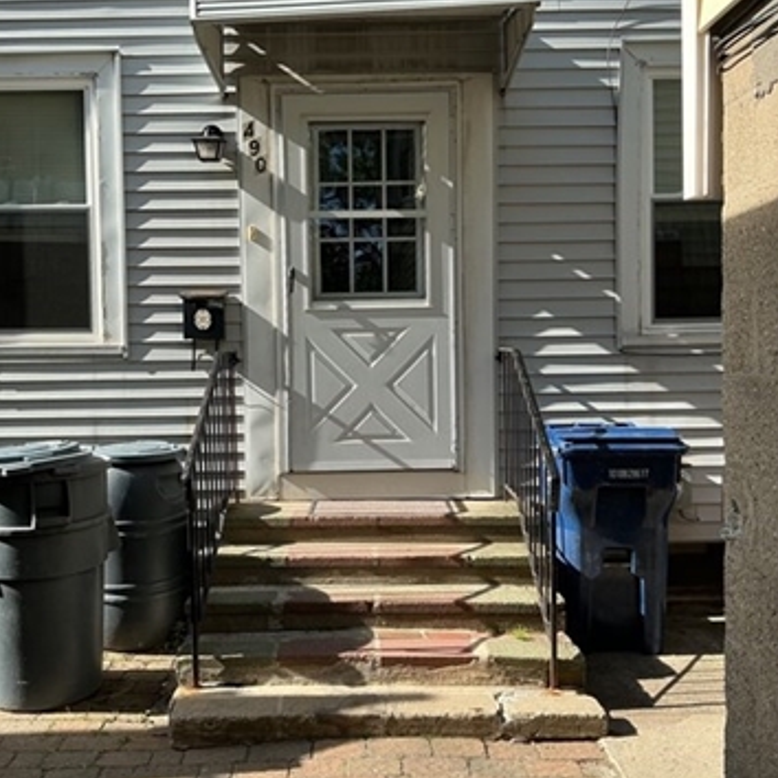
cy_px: 399
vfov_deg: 44.9
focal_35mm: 37
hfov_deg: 44.9
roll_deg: +1.1
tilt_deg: -1.9
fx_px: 941
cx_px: 348
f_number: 1.8
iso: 25
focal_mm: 3
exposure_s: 1/792
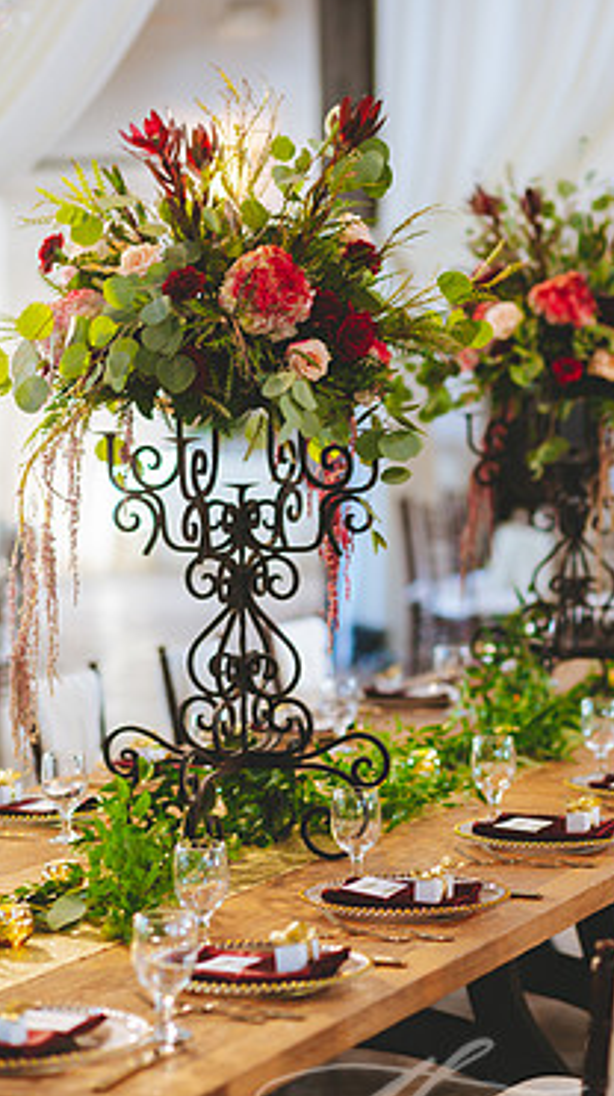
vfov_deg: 19.8
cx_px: 406
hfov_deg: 11.2
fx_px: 3134
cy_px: 582
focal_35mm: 108
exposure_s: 1/80
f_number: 2
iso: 640
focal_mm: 85
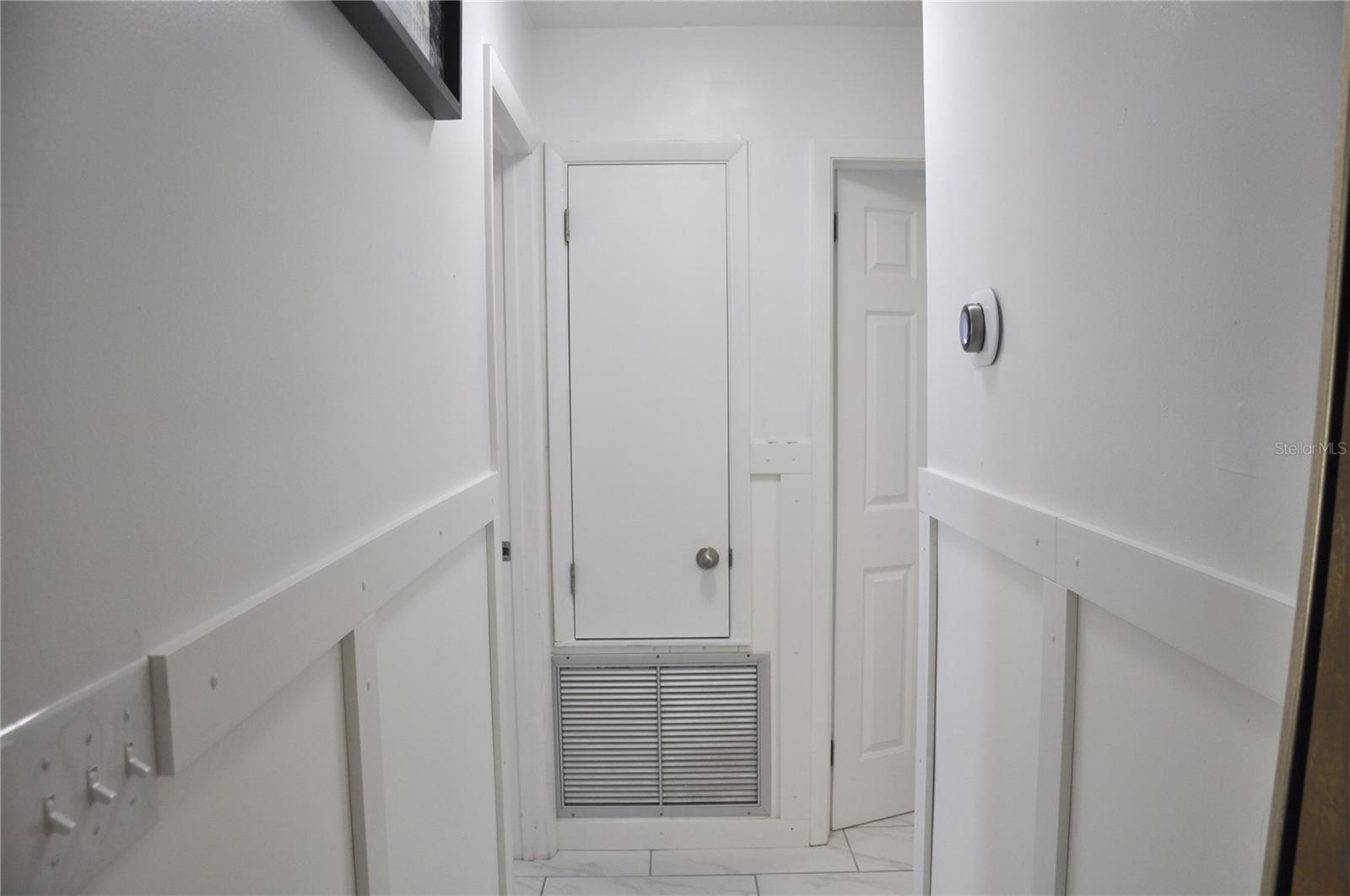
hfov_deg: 67.5
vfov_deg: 47.8
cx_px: 675
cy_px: 448
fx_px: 1011
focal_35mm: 27
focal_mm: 18
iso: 400
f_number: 4.5
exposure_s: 1/80
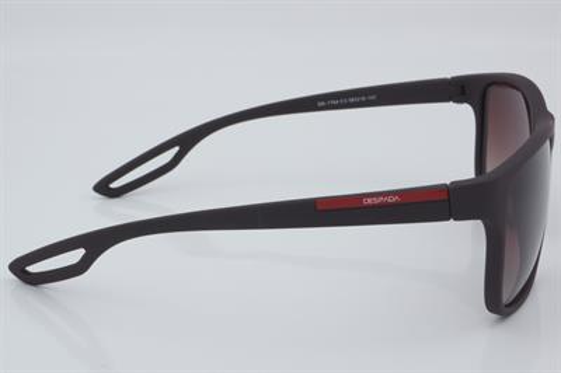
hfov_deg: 27.0
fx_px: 1168
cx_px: 280
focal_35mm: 75
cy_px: 186
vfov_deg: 18.2
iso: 100
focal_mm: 50
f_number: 32
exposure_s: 1/4
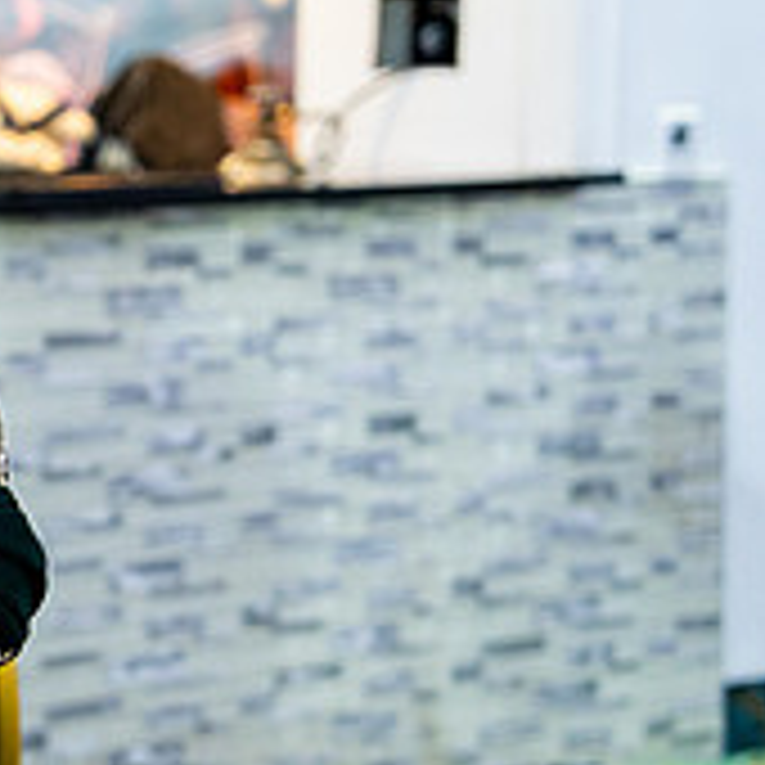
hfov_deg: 10.1
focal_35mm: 167
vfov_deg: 10.5
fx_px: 4175
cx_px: -438
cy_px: 402
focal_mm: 53
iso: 1600
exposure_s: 1/125
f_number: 2.8
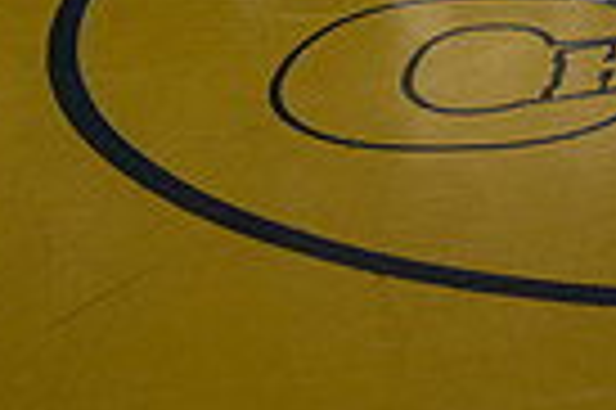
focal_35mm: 110
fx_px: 1880
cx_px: 850
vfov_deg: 11.3
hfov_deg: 17.2
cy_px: -385
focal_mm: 24
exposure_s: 1/160
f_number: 8
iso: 125
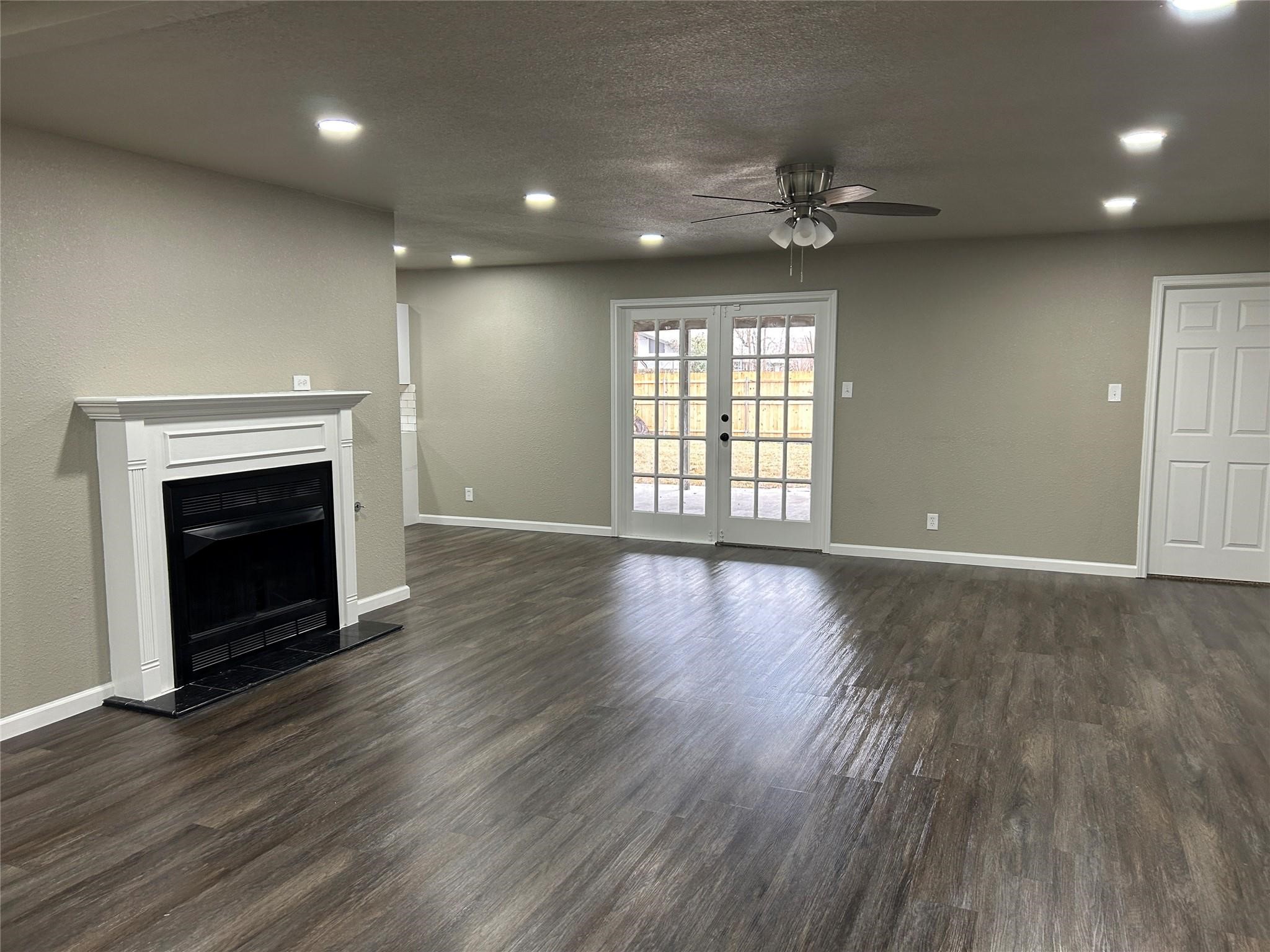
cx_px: 635
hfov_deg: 67.3
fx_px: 954
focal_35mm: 26
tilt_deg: -7.2
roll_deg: +0.3
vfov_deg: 53.1
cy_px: 476
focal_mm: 5.7
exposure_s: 1/60
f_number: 1.5
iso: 100
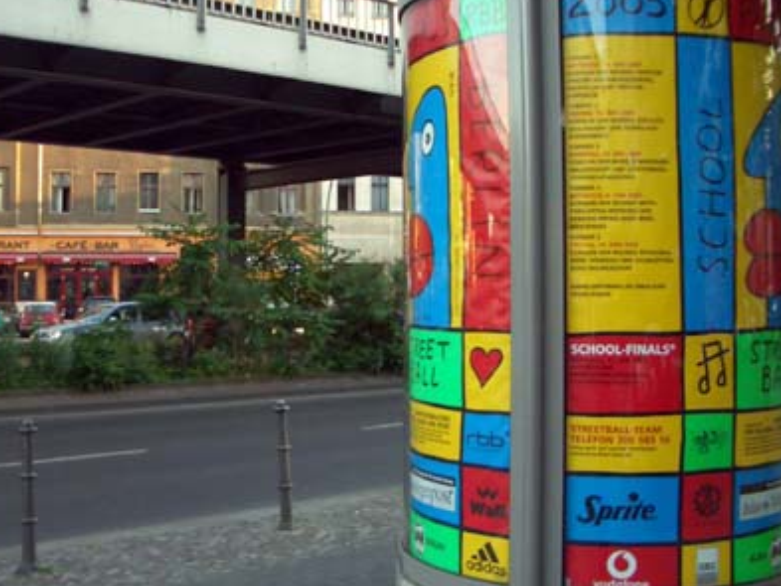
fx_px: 1106
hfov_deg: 38.8
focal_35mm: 49
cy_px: 269
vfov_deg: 29.7
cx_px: 330
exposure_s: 1/100
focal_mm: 5.8
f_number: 2.6
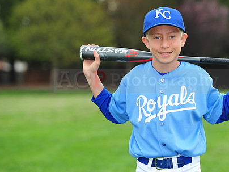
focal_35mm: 214
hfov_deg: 9.2
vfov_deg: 6.9
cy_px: 76
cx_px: 149
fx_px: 1416
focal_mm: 155
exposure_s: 1/500
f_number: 5
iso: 400
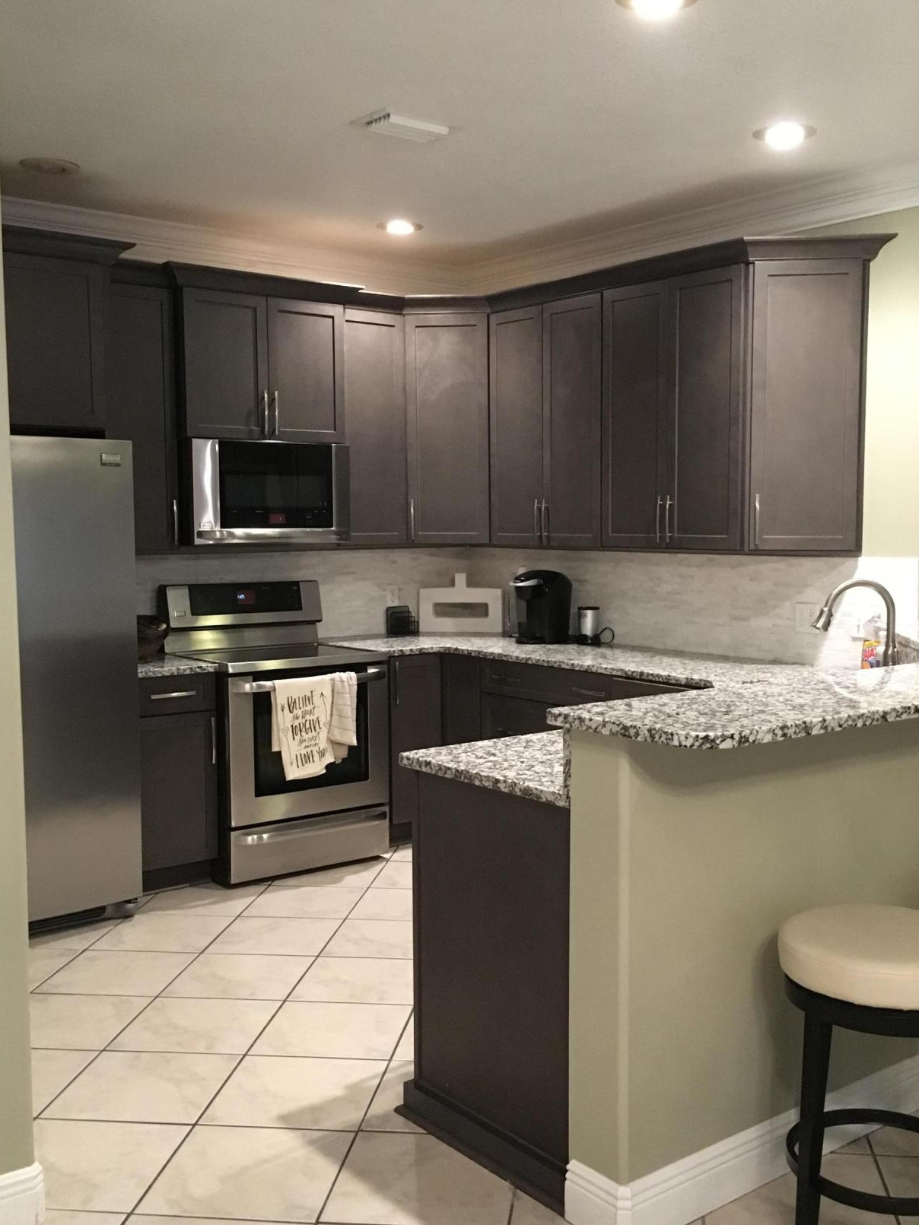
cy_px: 620
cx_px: 505
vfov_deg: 51.4
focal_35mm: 36
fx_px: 1274
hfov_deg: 39.6
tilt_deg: -5.4
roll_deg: +0.4
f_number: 2.2
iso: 250
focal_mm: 4.15
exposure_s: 1/15
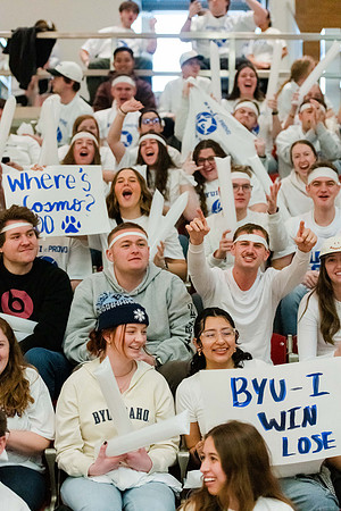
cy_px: 256
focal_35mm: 80
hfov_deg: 17.1
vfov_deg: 25.4
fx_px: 1137
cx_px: 170
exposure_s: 1/1000
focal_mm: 80
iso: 20000
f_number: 2.8
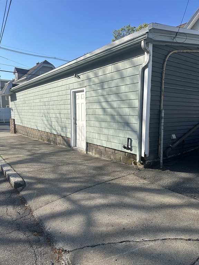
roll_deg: +0.5
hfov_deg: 56.8
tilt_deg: -5.4
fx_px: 184
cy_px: 132
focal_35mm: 24
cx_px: 100
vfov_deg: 71.6
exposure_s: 1/4348
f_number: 1.78
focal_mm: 6.86
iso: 80
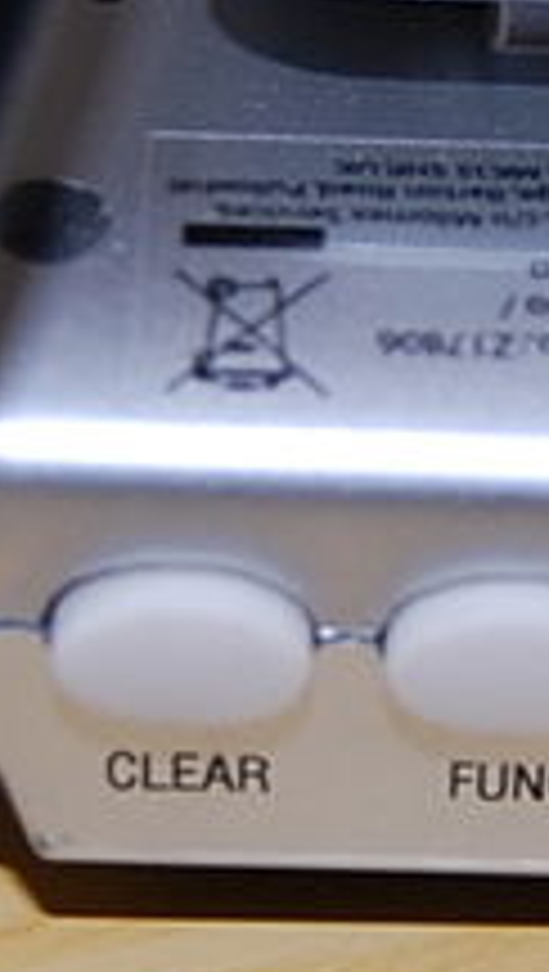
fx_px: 5624
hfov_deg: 5.6
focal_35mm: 218
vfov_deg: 9.9
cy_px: 376
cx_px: 441
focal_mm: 30
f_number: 4.2
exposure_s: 1/60
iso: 200
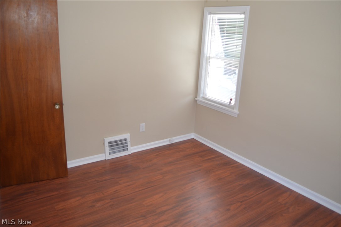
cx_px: 170
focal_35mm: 27
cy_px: 114
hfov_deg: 67.4
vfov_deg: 47.8
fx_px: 255
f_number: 4
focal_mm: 18
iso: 400
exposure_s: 1/125
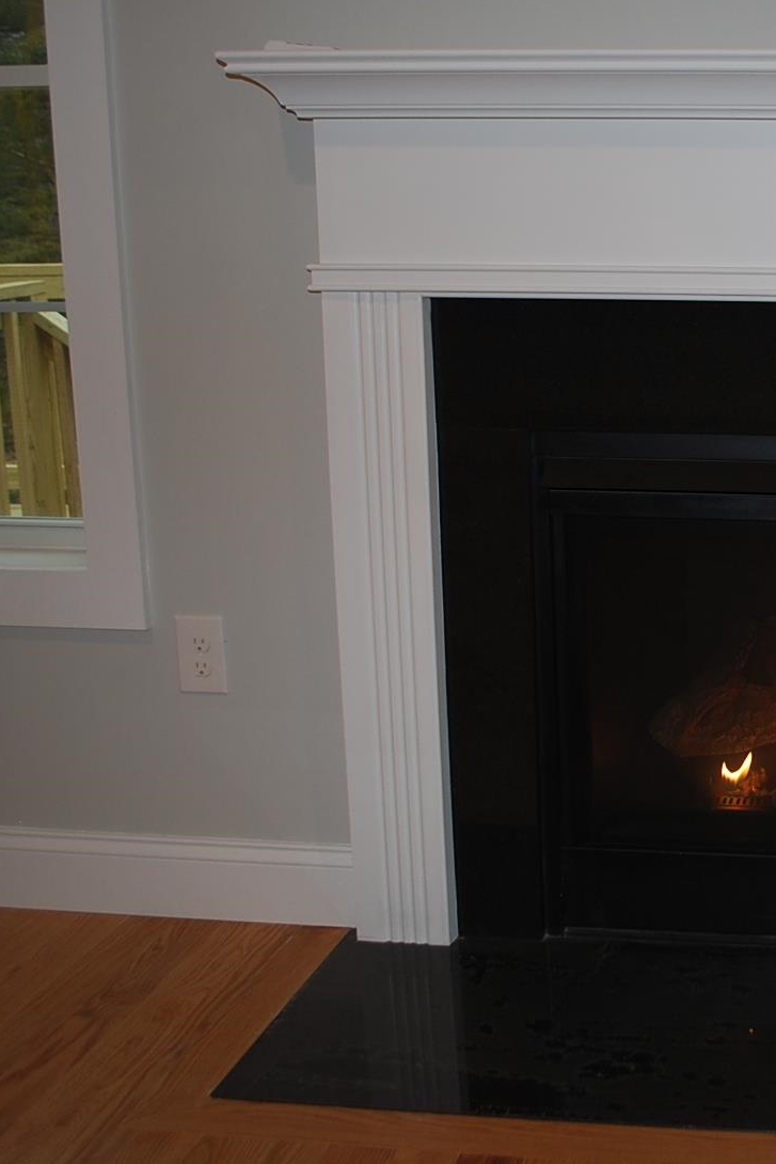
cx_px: 851
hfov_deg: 26.0
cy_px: 542
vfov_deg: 41.1
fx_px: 1551
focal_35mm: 48
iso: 200
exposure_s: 1/60
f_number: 3.5
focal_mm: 18
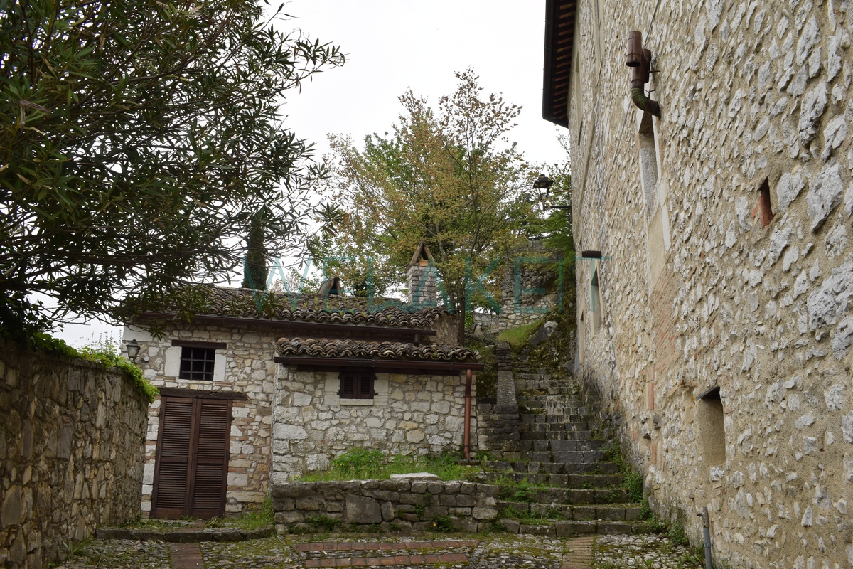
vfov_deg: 40.0
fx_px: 782
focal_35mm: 33
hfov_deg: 57.2
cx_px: 426
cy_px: 284
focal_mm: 22
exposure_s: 1/320
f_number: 9
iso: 200
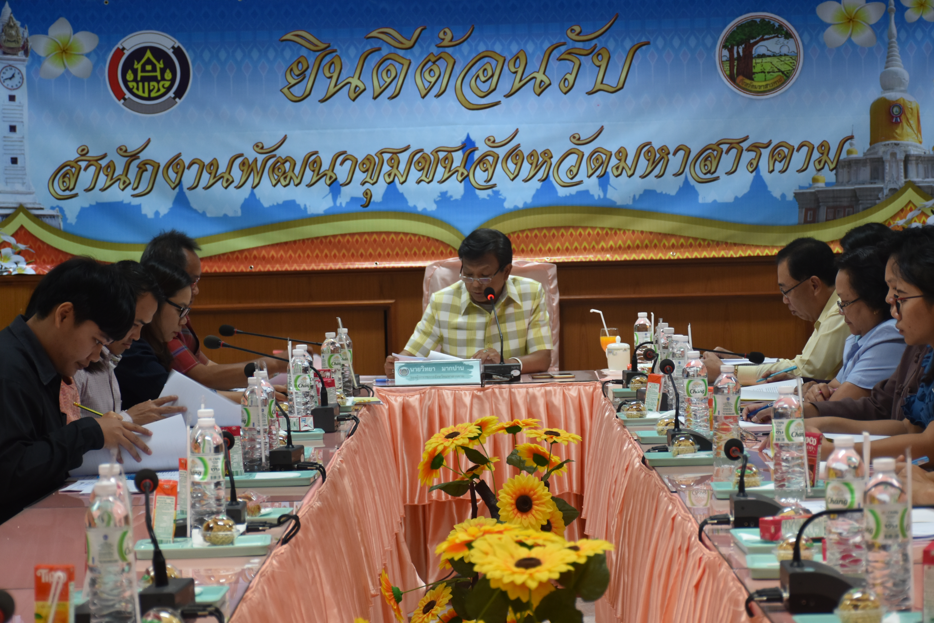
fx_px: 2413
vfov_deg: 14.7
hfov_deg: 21.9
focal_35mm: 93
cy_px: 319
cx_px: 517
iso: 720
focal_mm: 56
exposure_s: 1/60
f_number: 4.8
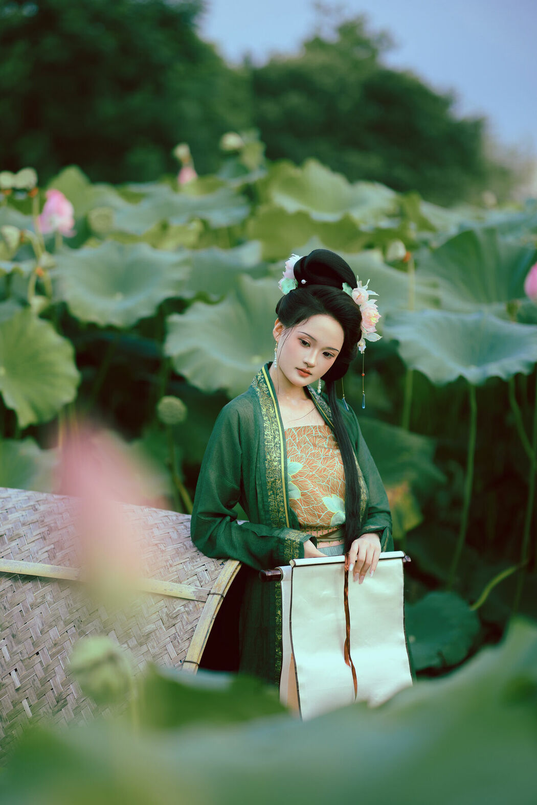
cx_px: 268
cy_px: 402
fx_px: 1902
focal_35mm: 85
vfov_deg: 23.9
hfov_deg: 16.1
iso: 100
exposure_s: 1/1000
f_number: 1.8
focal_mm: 85
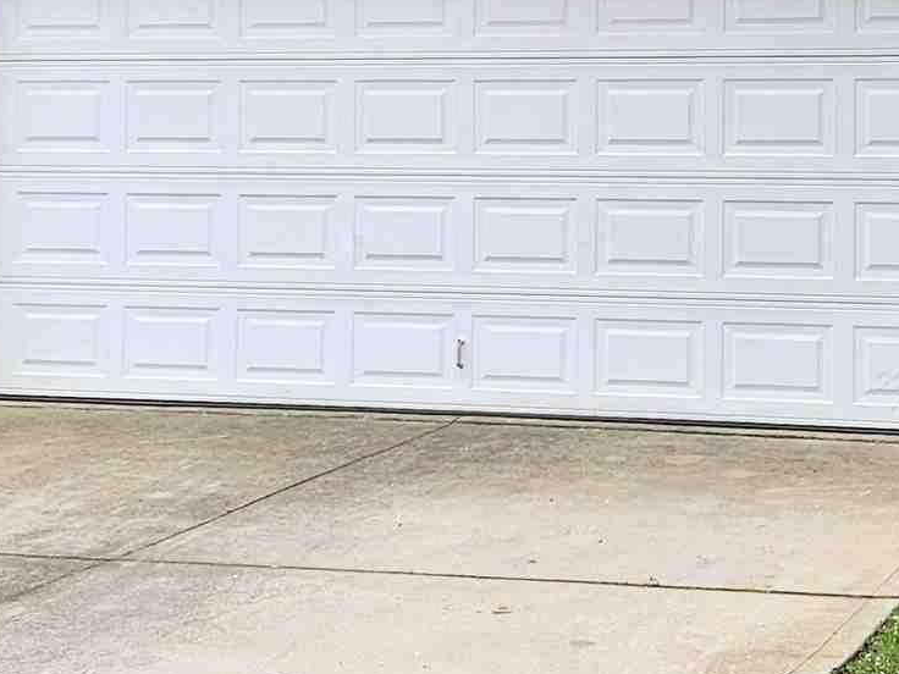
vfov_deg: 15.3
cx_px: 530
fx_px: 2493
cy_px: 105
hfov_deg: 20.4
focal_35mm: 96
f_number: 1.8
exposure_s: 1/2500
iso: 25
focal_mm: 5.4
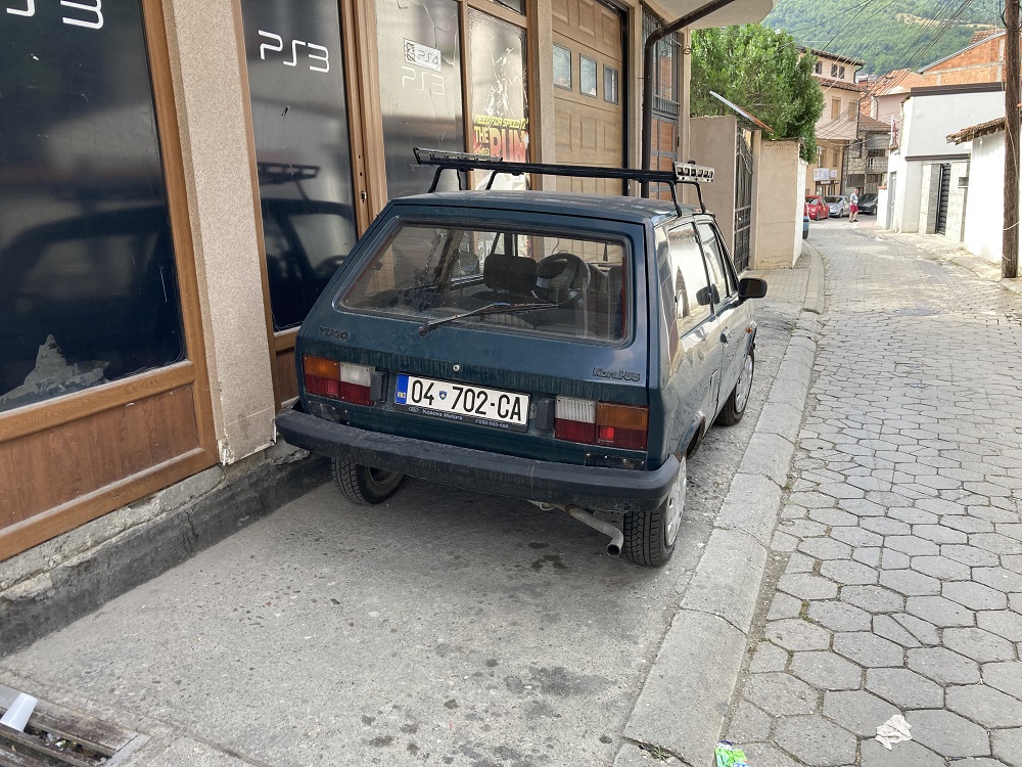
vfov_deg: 49.7
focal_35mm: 28
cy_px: 384
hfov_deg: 63.4
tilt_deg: -12.4
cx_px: 511
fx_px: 827
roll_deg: +0.2
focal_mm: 3.99
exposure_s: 1/120
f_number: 1.8
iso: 25
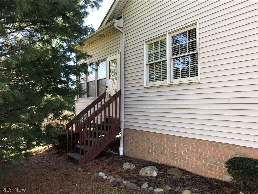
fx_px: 209
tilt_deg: +3.2
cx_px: 129
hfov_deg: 63.4
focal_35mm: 28
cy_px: 97
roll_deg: -2.0
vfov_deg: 49.7
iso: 20
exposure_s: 1/219
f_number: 1.8
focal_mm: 3.99
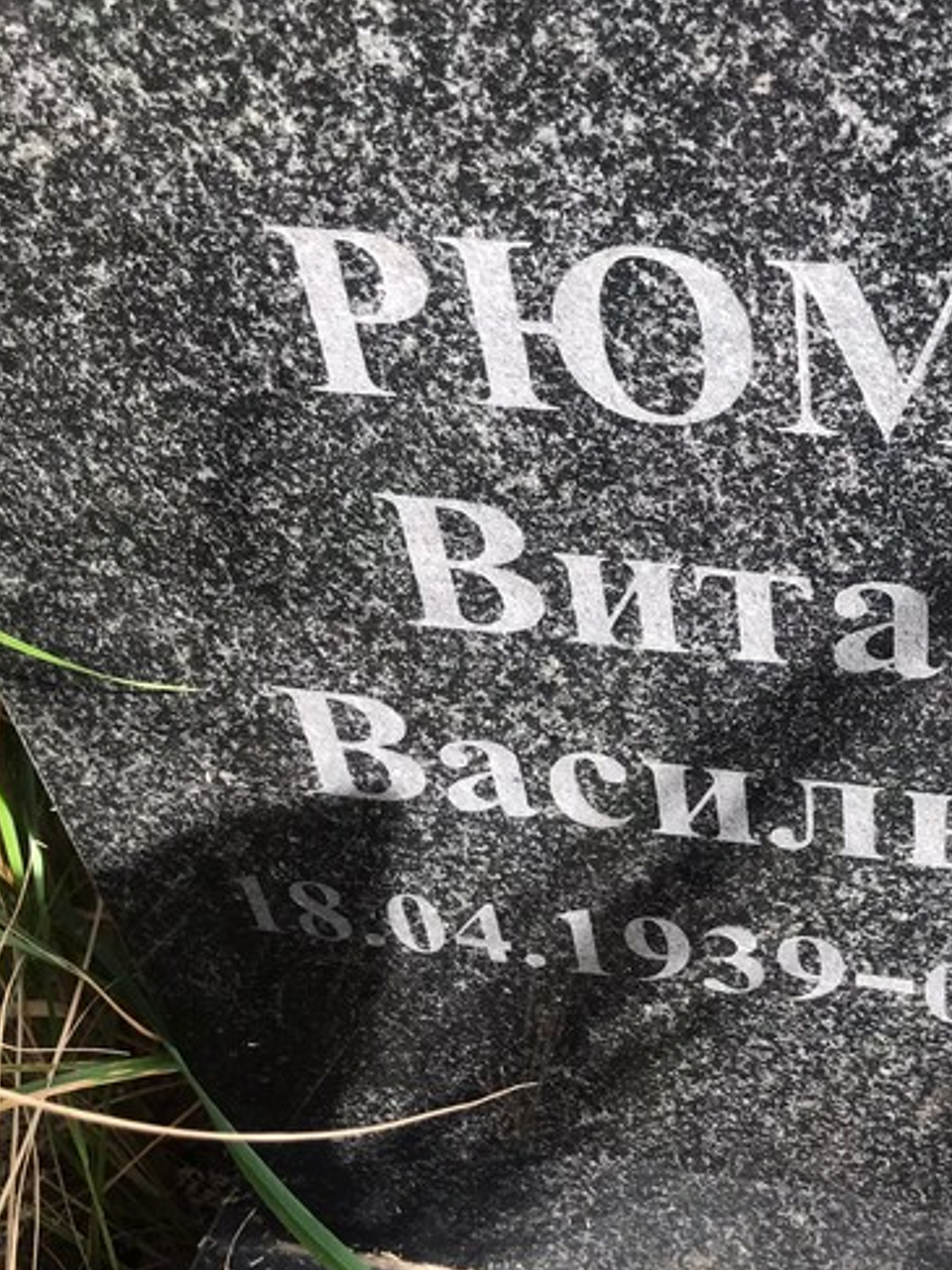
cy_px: 733
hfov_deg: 30.2
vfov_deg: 41.1
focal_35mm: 46
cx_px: 845
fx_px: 1688
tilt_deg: -45.9
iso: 20
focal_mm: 3.99
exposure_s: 1/353
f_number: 1.8
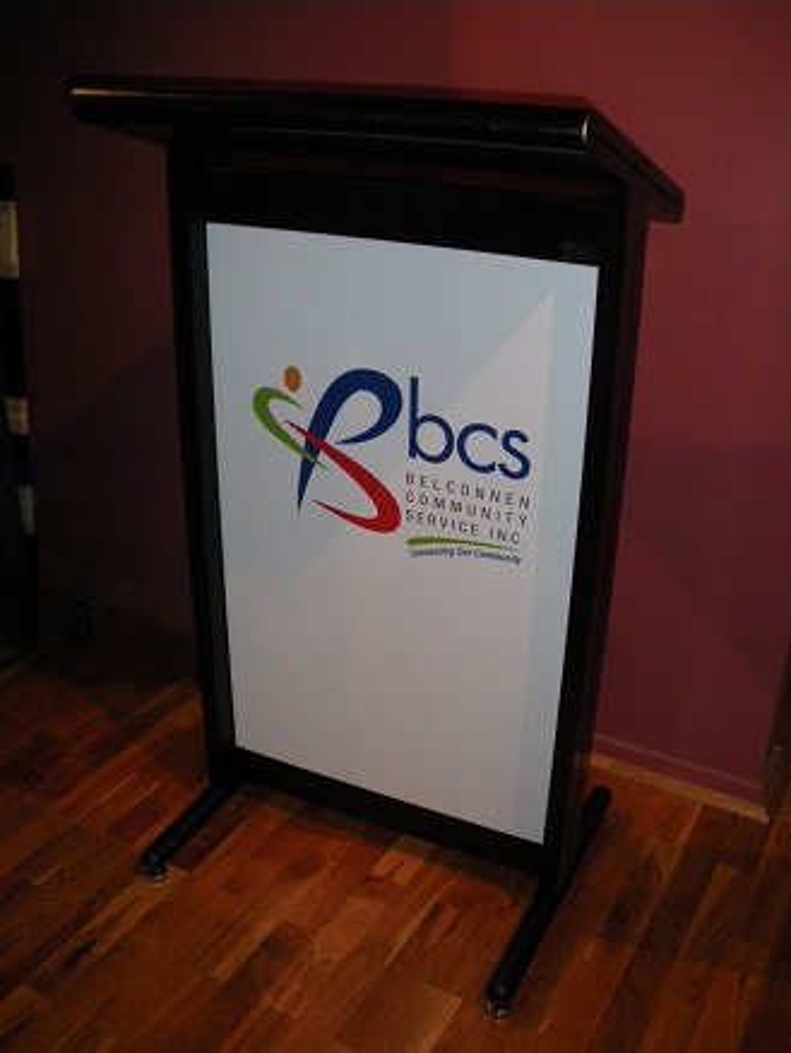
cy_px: 526
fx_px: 1096
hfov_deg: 39.7
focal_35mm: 36
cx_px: 396
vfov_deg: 51.3
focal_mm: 6.3
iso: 400
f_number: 3.5
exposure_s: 1/50
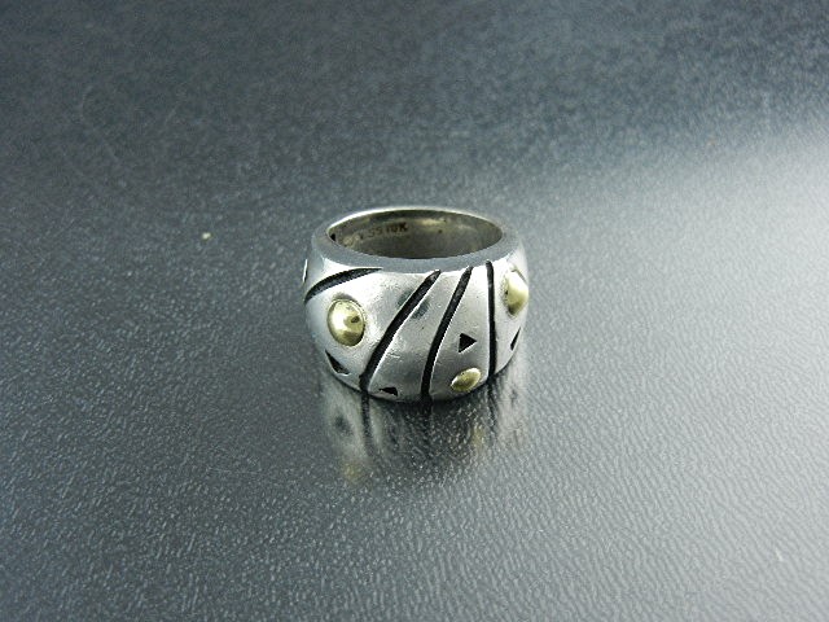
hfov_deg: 32.7
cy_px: 311
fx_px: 1413
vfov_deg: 24.8
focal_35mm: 59
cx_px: 414
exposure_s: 1/7.6
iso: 200
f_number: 4
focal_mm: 10.6
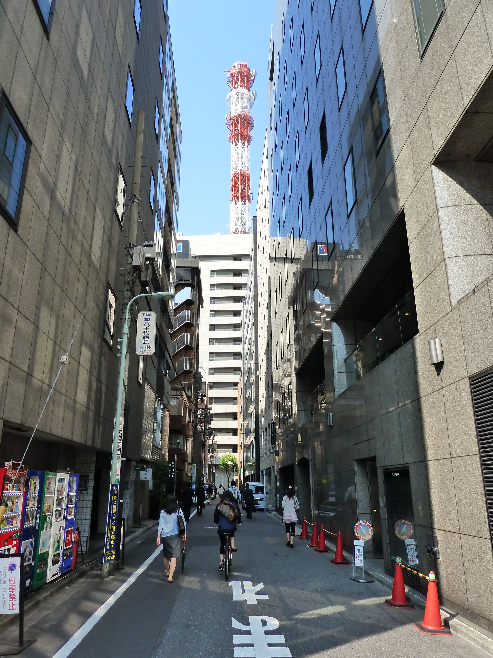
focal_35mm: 25
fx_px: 475
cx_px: 246
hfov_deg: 54.9
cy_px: 329
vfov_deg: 69.4
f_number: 4
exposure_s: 1/250
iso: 200
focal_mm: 4.1
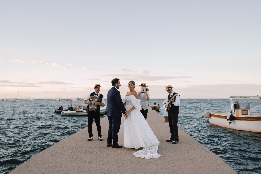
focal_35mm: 35
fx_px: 254
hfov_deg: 54.4
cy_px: 87
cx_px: 130
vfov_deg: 37.9
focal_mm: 35
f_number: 1.6
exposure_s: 1/640
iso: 100
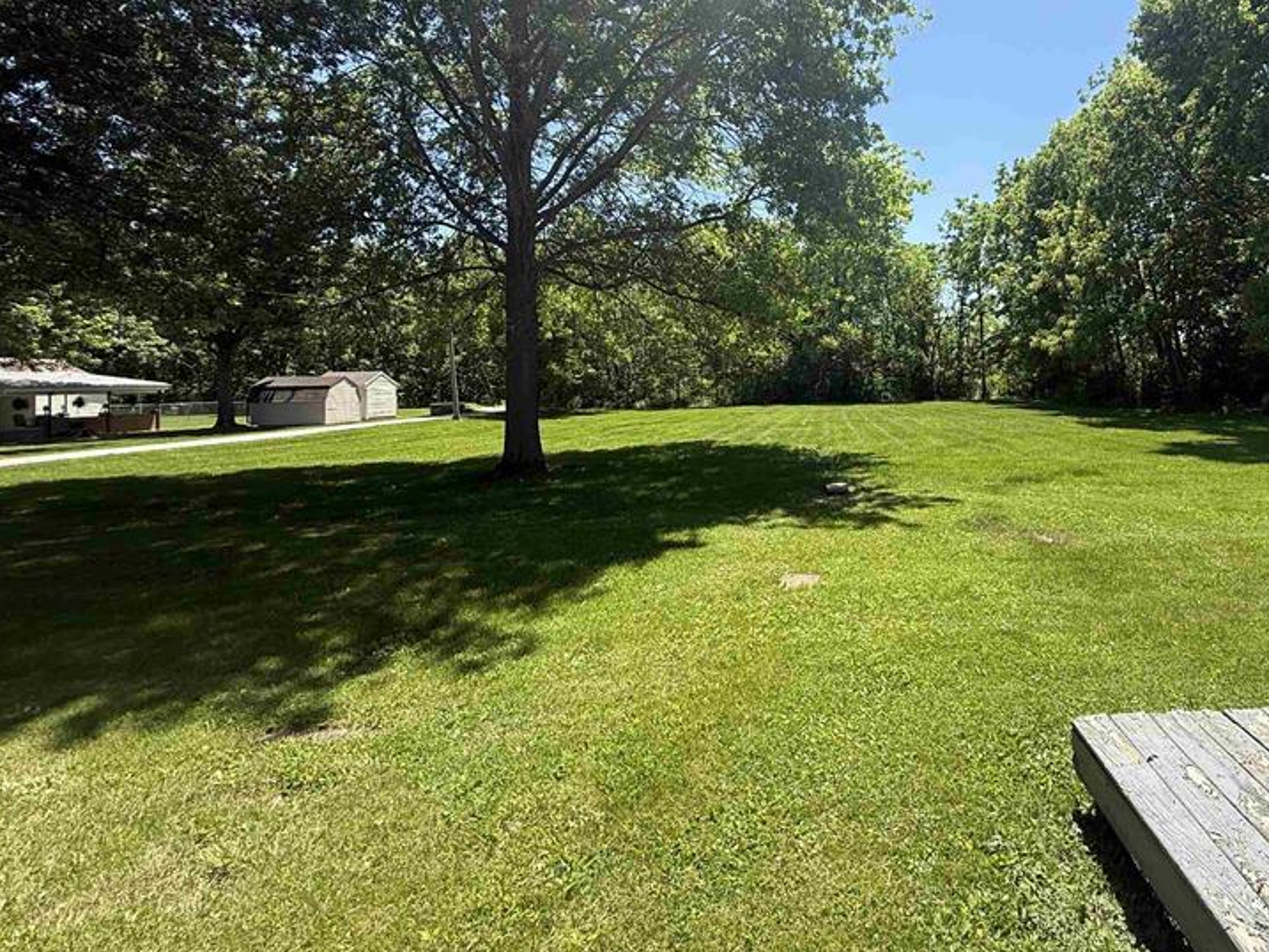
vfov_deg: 65.2
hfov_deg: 78.7
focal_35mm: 20
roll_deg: +1.3
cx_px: 860
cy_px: 368
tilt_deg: -1.1
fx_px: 733
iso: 50
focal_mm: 2.22
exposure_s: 1/853
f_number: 2.2
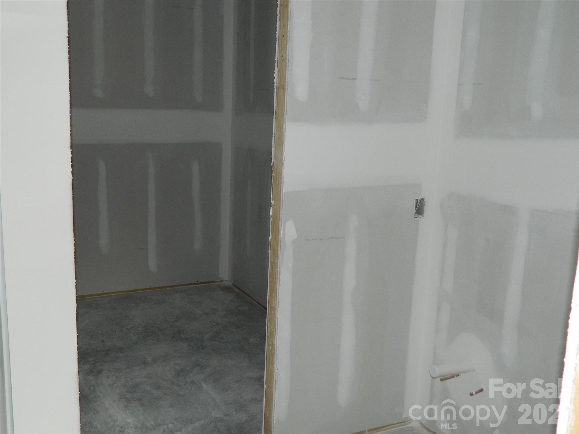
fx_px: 585
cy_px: 217
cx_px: 290
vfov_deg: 40.7
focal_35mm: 35
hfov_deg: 52.6
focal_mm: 6.2
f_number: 3.3
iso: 200
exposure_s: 1/40
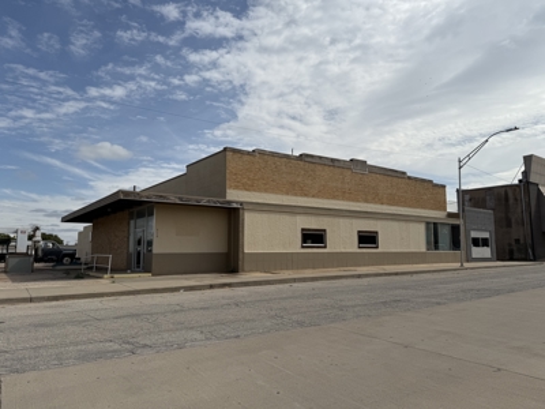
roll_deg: +0.5
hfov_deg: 71.6
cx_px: 272
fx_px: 378
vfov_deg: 56.8
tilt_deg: +7.4
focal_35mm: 24
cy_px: 204
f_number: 1.78
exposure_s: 1/11905
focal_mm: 6.76
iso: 80
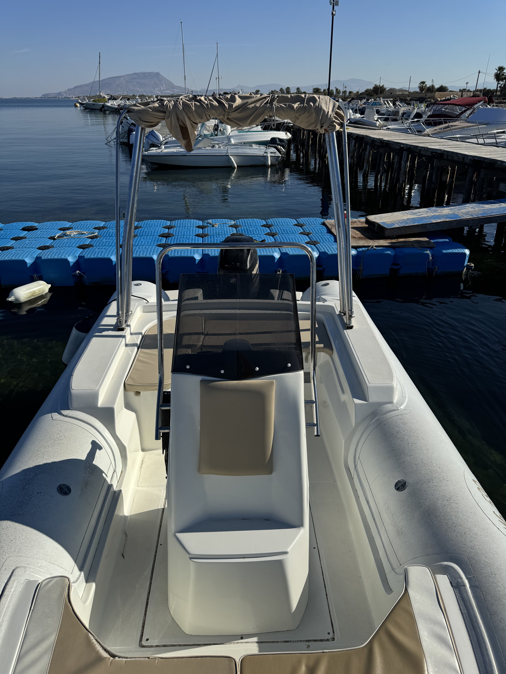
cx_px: 253
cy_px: 337
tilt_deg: -27.1
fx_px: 468
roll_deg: +2.0
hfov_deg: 56.8
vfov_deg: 71.6
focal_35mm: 24
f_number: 1.78
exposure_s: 1/10417
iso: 80
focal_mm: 6.76
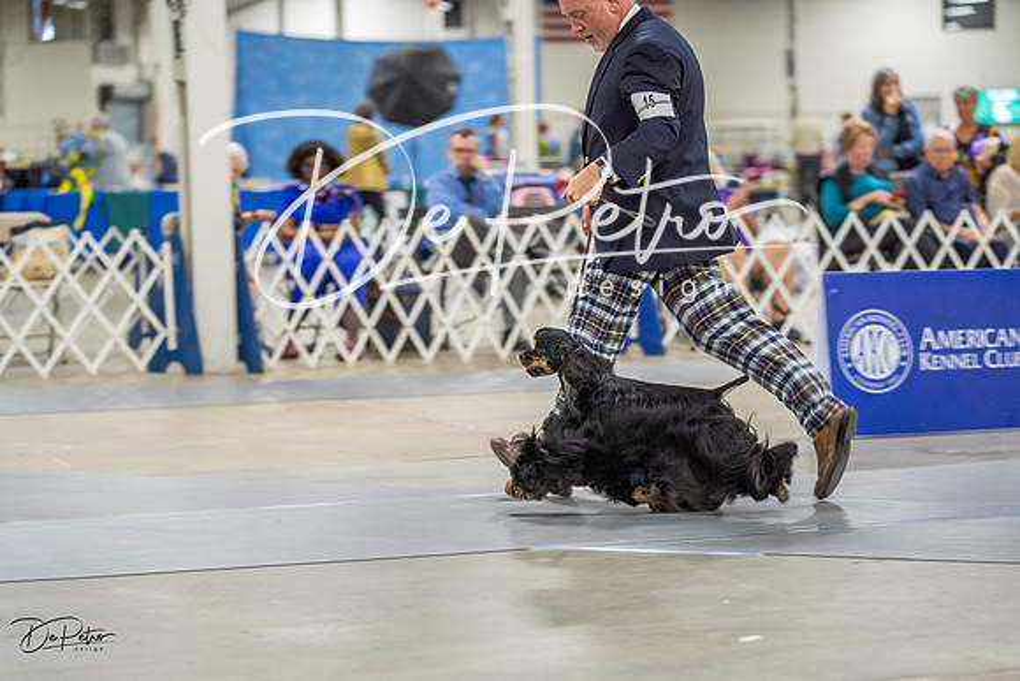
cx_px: 510
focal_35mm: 101
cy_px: 340
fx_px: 2862
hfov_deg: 20.2
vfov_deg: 13.6
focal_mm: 101
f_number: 2.8
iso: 2500
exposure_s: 1/160
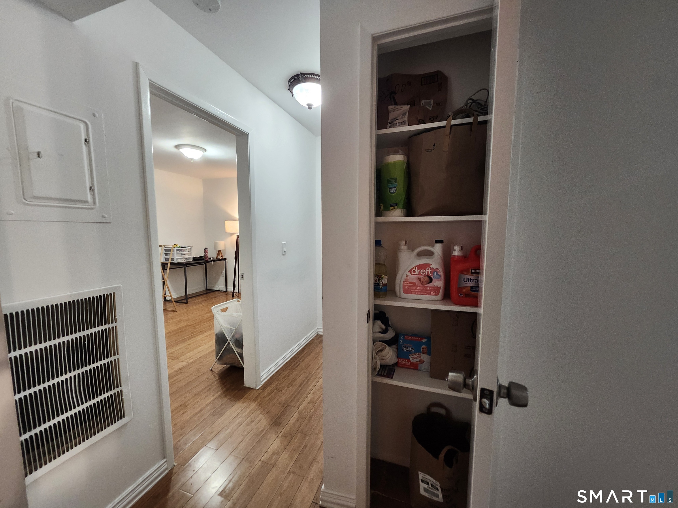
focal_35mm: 13
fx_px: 255
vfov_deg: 89.9
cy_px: 254
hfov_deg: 106.2
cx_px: 339
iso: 320
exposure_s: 1/40
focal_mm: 1.74
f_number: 2.2
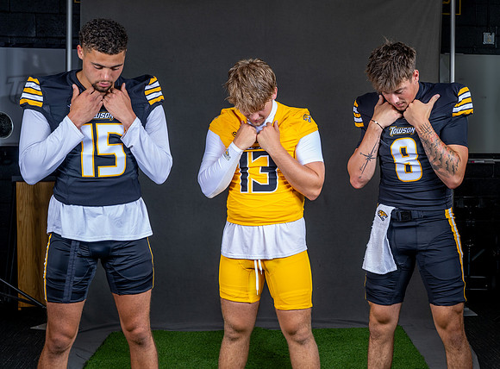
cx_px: 370
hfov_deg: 34.1
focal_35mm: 56
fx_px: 799
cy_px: 191
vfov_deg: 26.0
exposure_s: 1/200
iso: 100
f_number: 6.3
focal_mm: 38
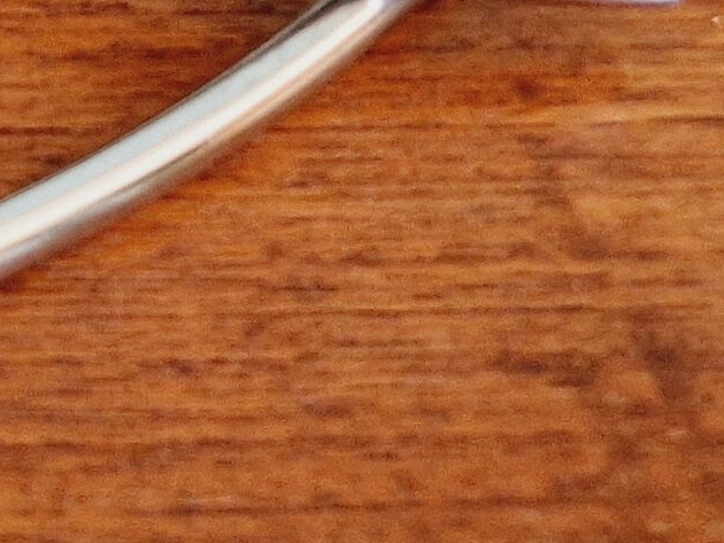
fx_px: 3055
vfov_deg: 9.5
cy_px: -553
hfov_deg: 11.3
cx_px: -1018
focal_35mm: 146
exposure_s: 1/180
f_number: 1.8
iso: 160
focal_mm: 5.4
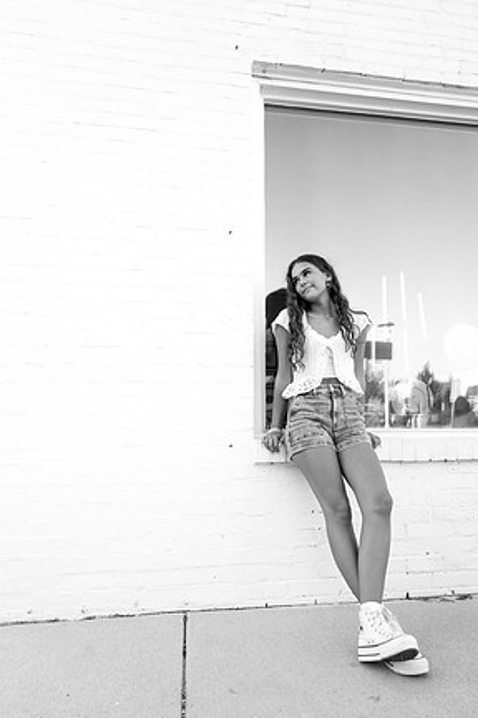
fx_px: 498
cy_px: 367
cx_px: 245
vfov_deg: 71.5
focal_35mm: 25
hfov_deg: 51.3
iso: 1600
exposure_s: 1/1250
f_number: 4
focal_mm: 24
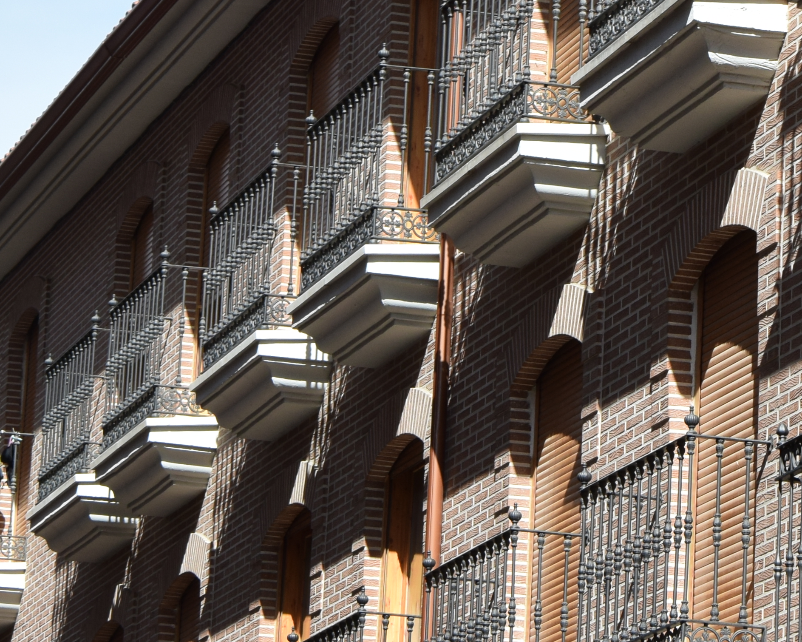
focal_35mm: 188
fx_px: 4463
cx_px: 768
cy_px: -207
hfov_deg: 10.2
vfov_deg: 8.1
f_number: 8
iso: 200
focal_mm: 42
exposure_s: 1/250
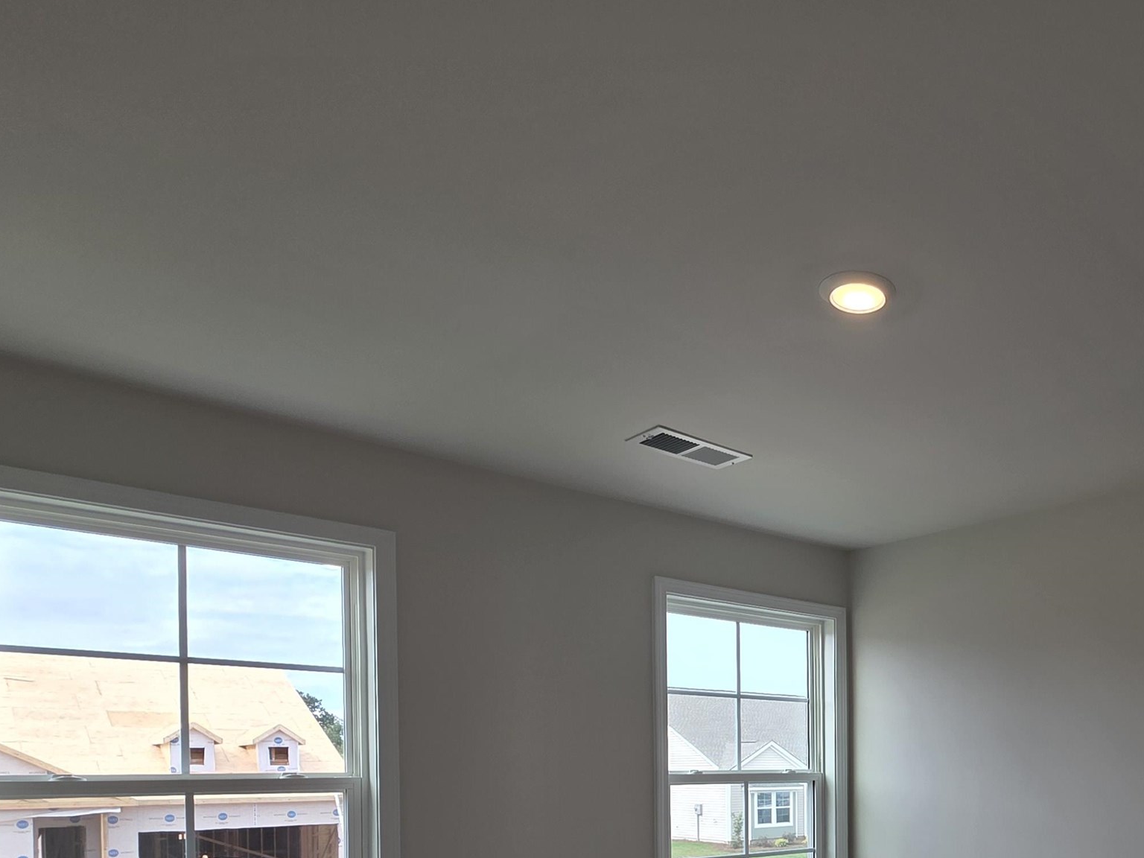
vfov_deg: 47.2
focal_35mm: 26
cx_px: 947
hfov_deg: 60.7
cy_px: 787
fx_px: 859
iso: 20
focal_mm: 2.2
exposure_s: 1/120
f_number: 1.9
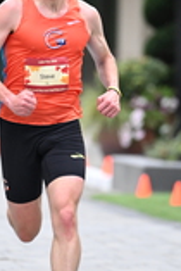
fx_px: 5275
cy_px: 81
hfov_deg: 2.0
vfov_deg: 2.9
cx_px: 47
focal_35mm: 701
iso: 1600
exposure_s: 1/800
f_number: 2.8
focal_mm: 200
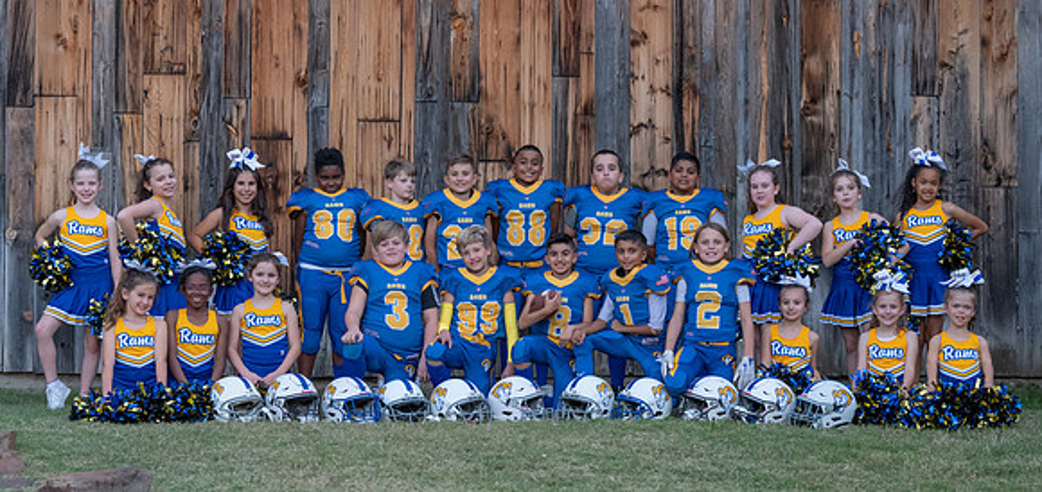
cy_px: 291
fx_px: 2268
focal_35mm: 85
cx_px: 571
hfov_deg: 25.9
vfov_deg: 12.4
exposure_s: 1/320
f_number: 4
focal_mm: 70
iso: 3200
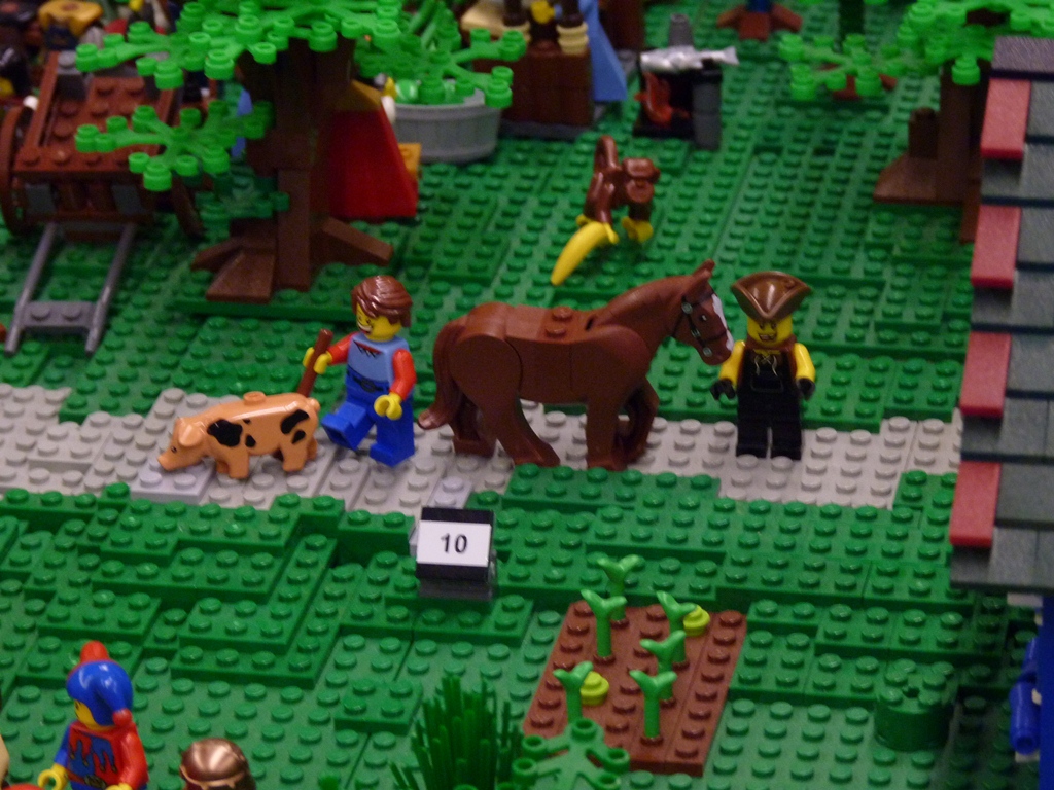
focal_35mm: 155
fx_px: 4719
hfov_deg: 12.7
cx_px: 527
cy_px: 395
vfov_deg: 9.6
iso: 400
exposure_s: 1/13
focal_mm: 27.5
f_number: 3.7
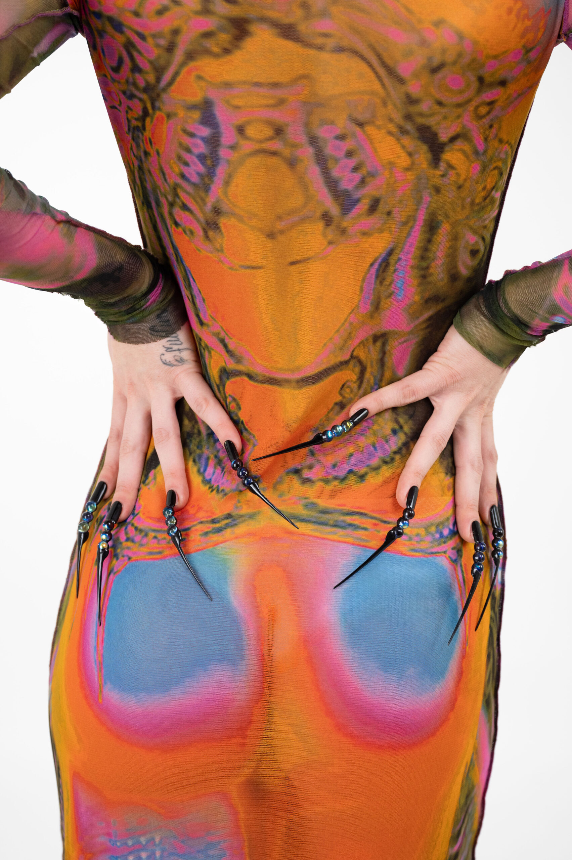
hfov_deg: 23.3
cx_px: 286
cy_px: 430
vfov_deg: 34.5
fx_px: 1384
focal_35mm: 58
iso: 1600
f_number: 5
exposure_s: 1/320
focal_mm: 58
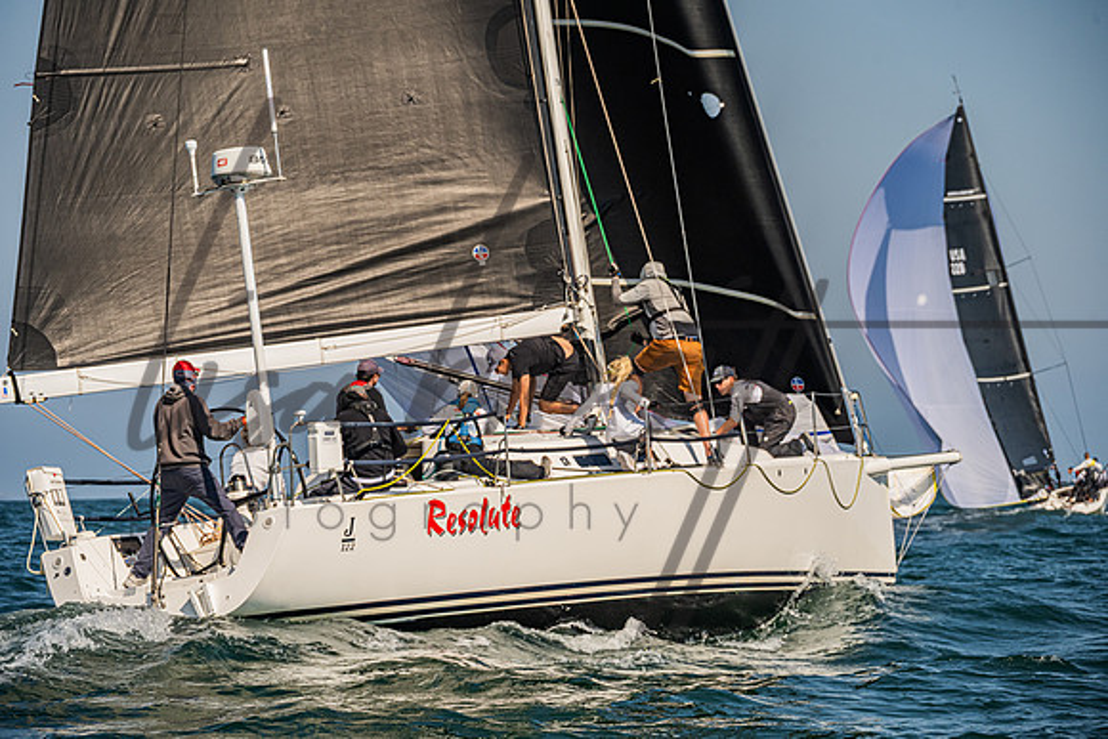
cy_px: 370
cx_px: 554
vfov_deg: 8.1
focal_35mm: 169
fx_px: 5189
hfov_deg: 12.2
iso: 500
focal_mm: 165
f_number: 8
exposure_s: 1/3200
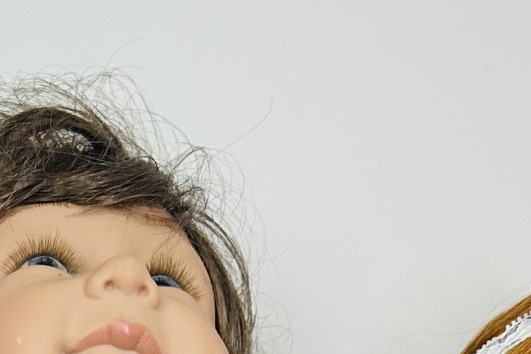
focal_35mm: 133
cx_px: -39
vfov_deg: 9.2
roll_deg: +1.6
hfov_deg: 15.1
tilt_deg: -12.6
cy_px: 868
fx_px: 1961
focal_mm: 6.86
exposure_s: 1/570
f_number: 1.78
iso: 80
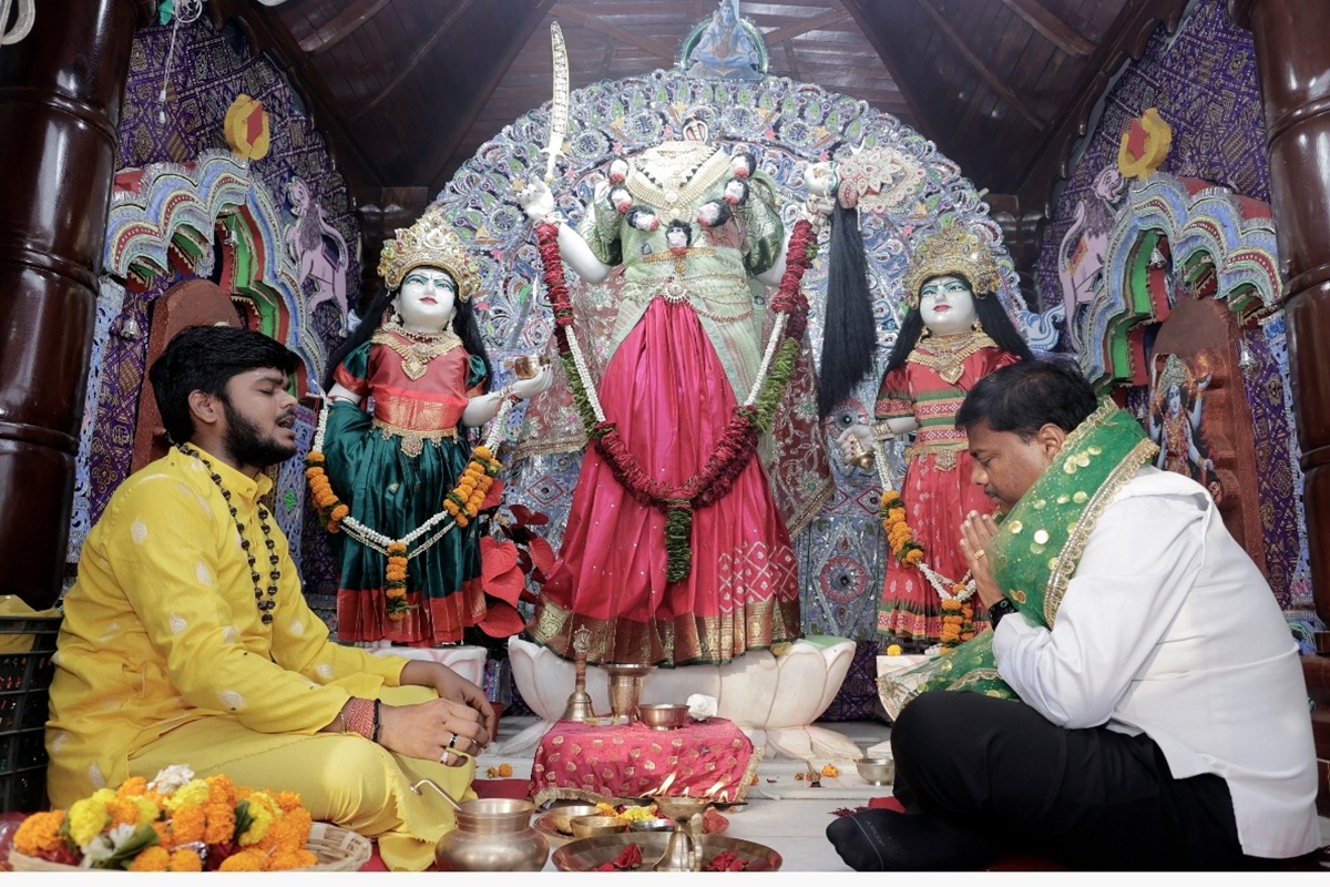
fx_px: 1847
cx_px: 665
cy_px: 444
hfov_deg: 39.6
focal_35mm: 50
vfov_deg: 27.0
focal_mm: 50
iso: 1600
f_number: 2.8
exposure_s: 1/250
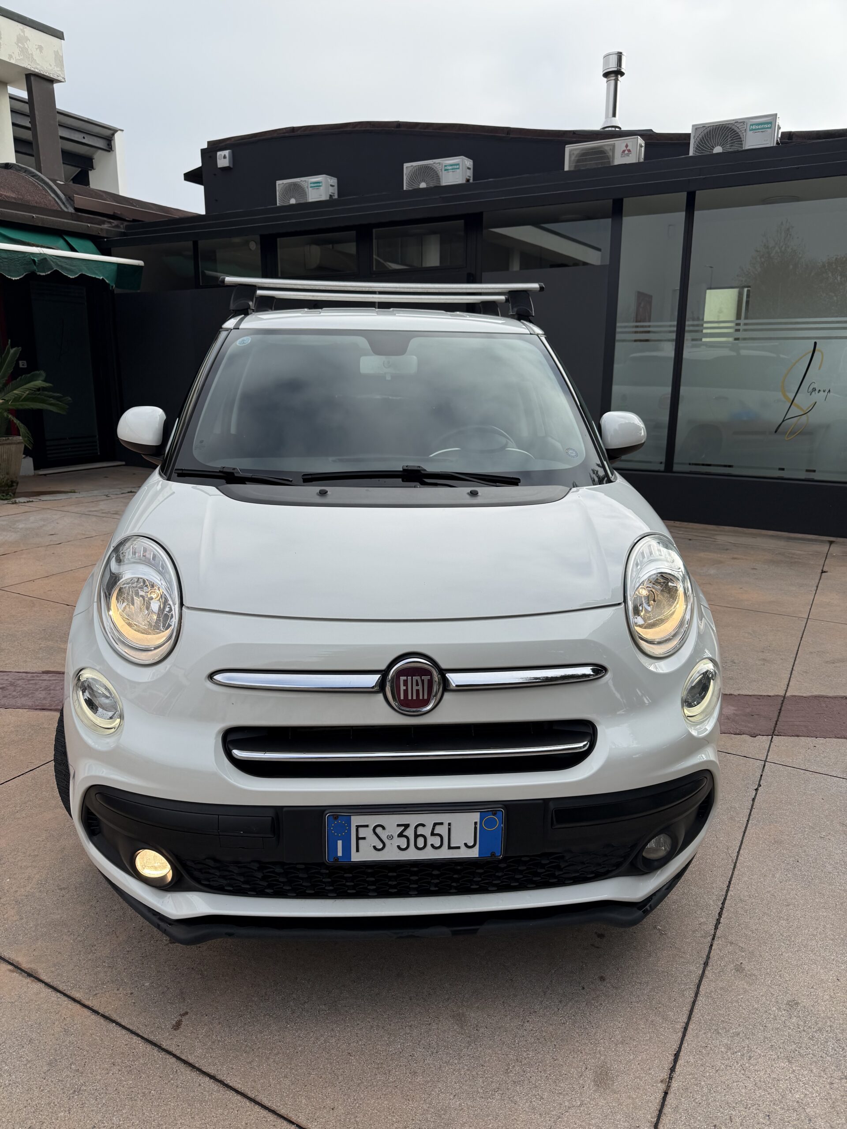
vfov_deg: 71.6
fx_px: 783
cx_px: 424
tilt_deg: -13.5
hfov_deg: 56.8
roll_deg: +0.4
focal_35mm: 24
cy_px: 564
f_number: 1.78
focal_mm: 6.76
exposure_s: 1/3021
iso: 80
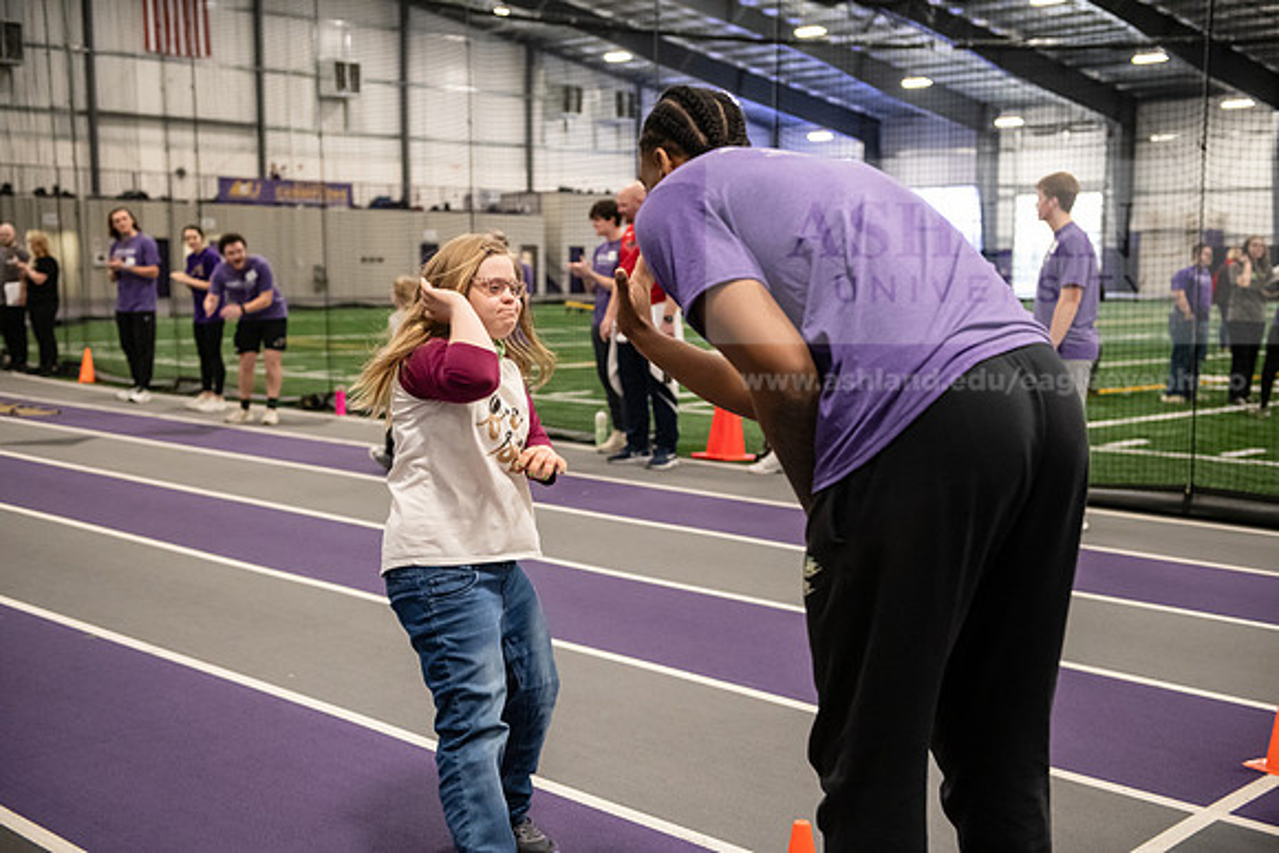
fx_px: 1706
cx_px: 640
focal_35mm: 48
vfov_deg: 28.1
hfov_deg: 41.1
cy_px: 426
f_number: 3.2
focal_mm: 48
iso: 4000
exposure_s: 1/320
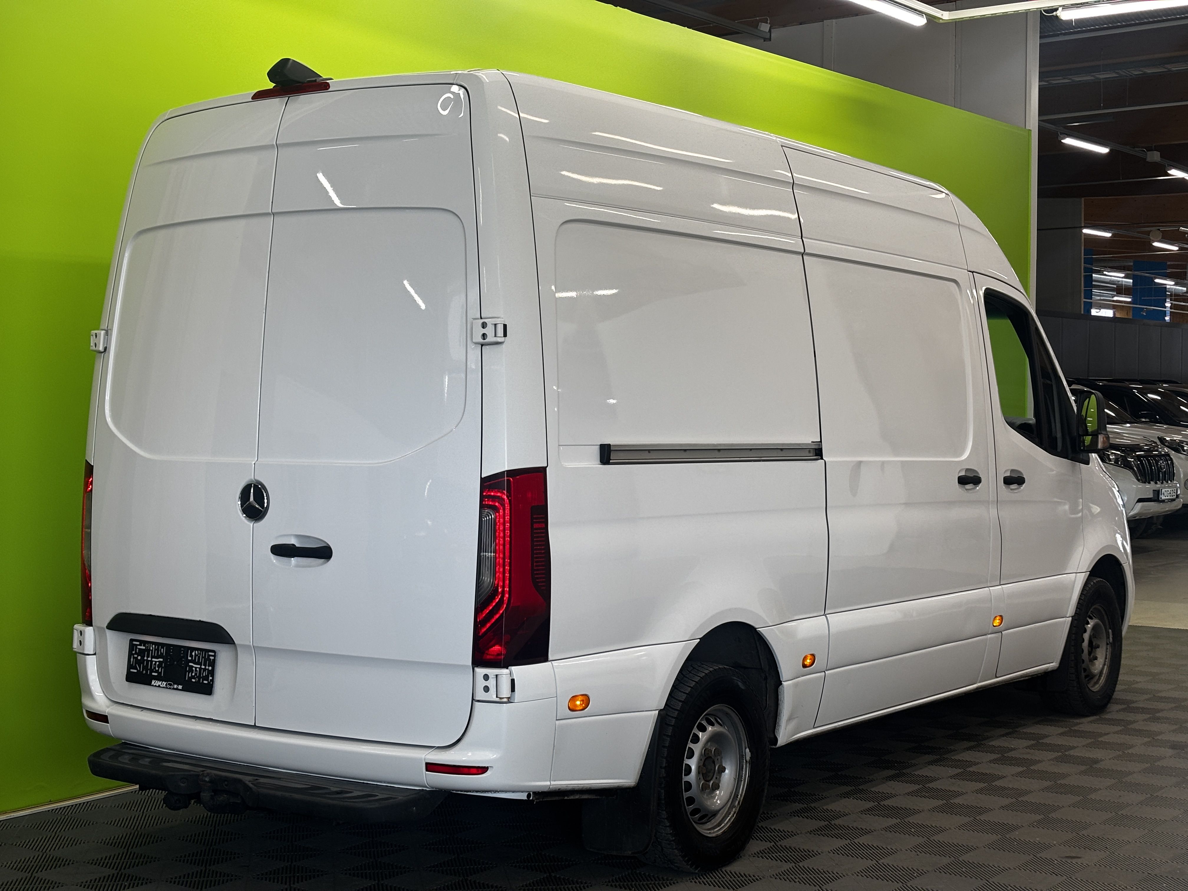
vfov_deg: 28.0
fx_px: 1785
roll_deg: +0.2
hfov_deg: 36.8
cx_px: 594
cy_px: 446
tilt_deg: -1.2
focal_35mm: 52
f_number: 1.6
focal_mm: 5.96
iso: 32
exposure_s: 1/100
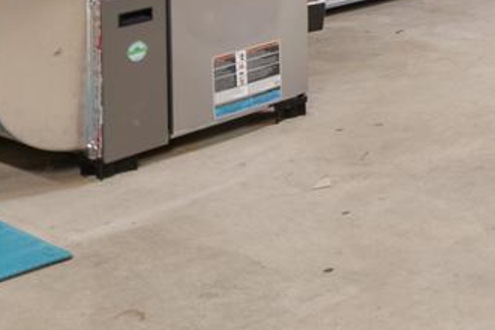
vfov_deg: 13.1
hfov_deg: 17.6
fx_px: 1279
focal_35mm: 93
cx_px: 894
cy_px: -290
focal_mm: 10
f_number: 8
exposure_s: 1/2.5
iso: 200
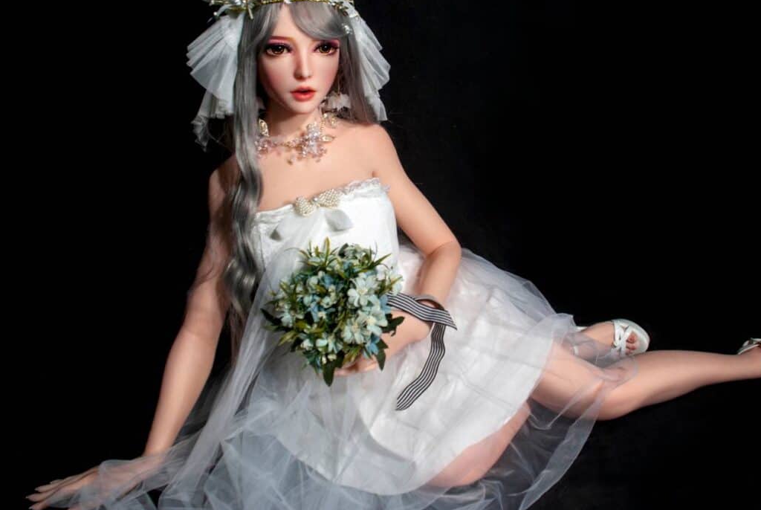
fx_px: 741
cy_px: 219
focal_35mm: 35
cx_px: 419
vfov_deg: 37.9
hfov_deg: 54.3
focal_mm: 20
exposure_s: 1/25
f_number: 5
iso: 500
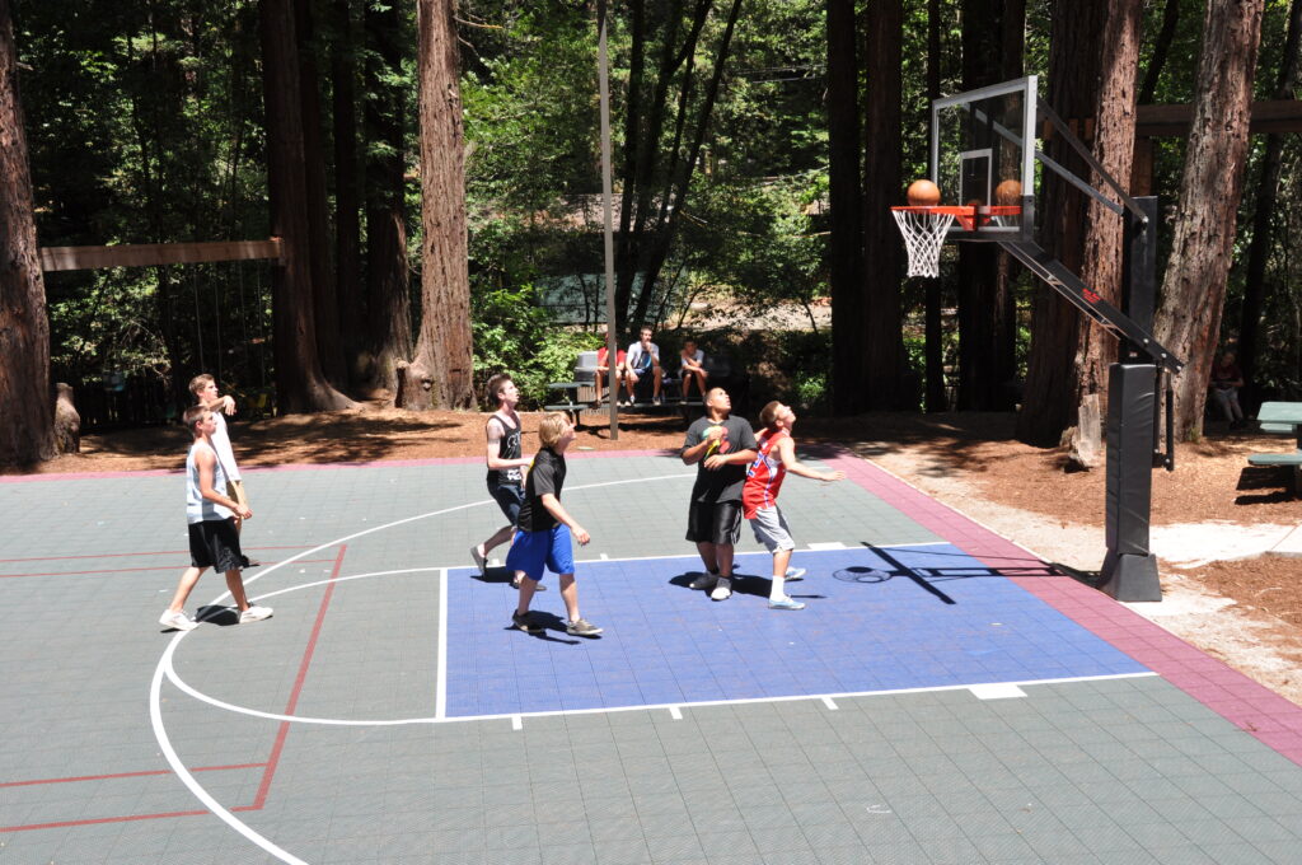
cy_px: 432
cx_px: 651
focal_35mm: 39
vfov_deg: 34.1
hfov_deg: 49.6
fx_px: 1409
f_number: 8
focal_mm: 26
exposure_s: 1/250
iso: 200
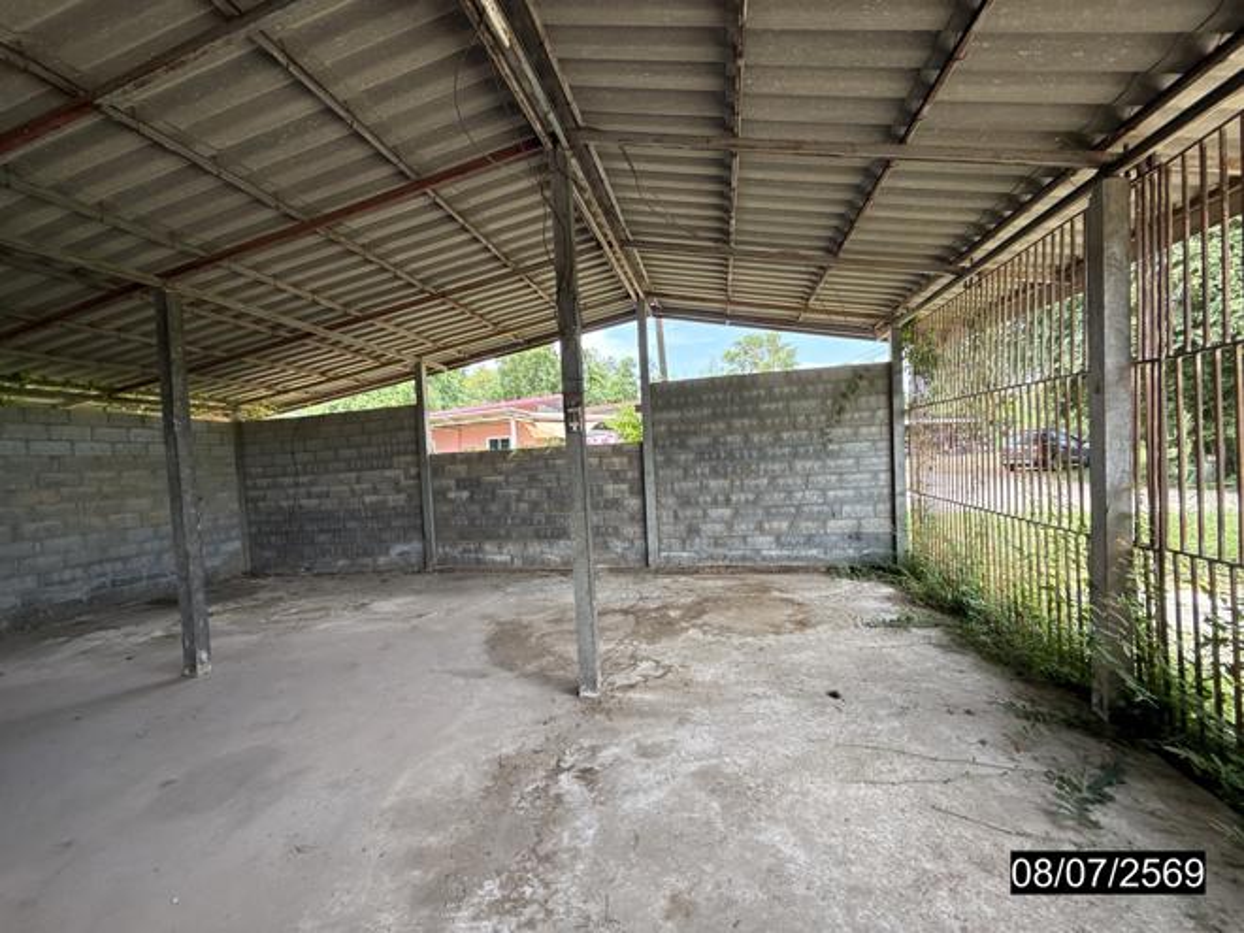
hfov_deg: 102.1
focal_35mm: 14
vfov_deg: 85.7
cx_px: 622
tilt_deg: -0.9
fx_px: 503
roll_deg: +2.3
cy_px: 466
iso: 64
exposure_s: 1/182
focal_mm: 2.22
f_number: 2.2
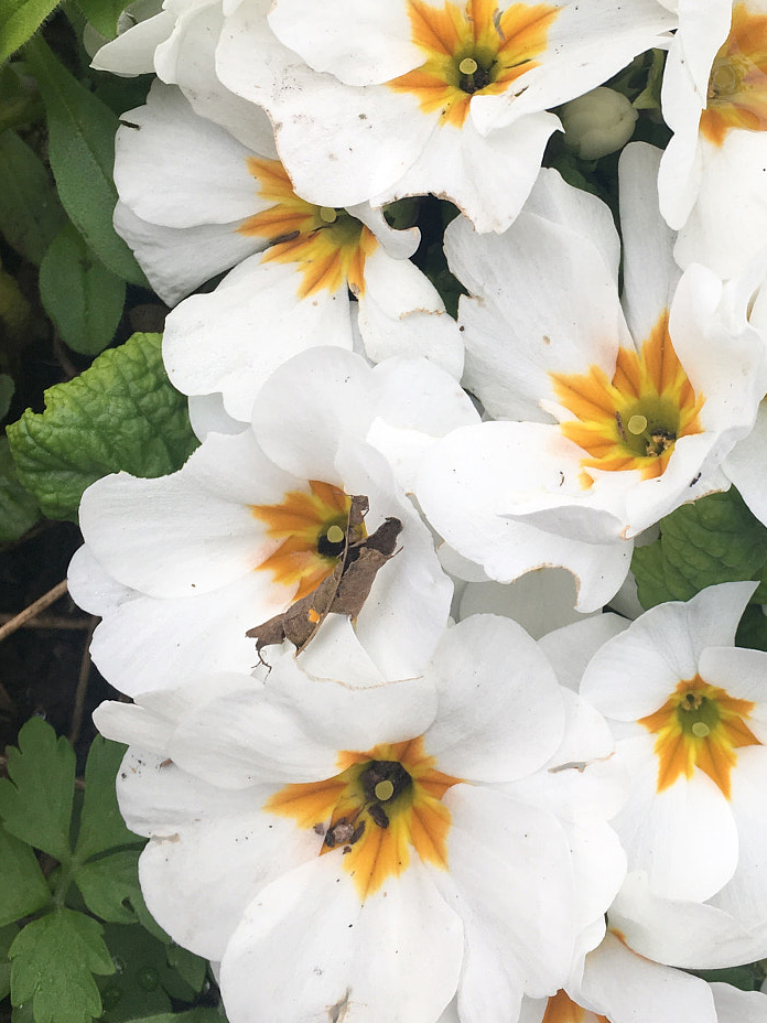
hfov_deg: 28.6
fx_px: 1477
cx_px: 597
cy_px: 370
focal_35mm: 50
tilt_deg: -80.5
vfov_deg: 37.9
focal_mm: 4.15
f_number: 2.2
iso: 25
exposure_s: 1/100
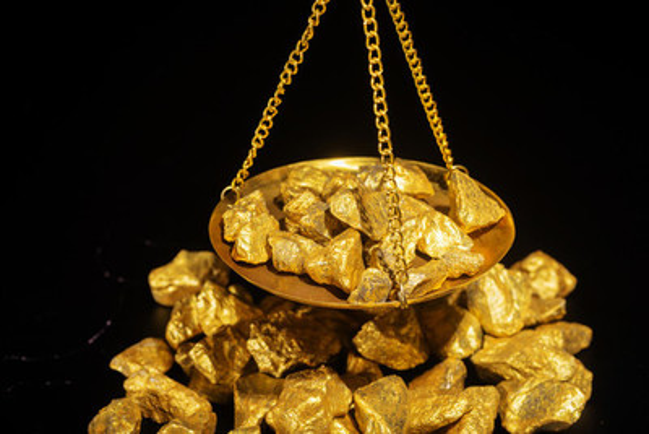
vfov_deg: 15.2
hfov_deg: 22.6
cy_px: 217
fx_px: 1623
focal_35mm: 90
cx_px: 324
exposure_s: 1/200
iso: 80
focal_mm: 90
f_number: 11
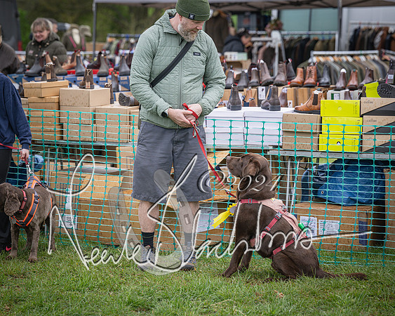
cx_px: 198
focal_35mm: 130
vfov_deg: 11.9
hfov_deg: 14.9
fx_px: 1514
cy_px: 158
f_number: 4
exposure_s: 1/1250
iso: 400
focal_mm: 115
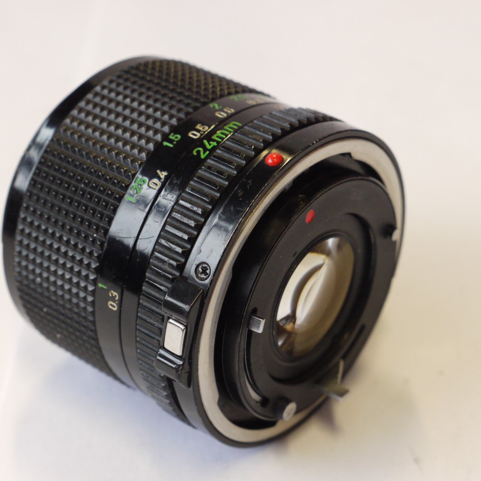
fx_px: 1462
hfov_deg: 18.7
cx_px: 256
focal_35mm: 93
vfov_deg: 18.7
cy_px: 241
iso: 800
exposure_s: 1/80
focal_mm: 39
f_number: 7.1
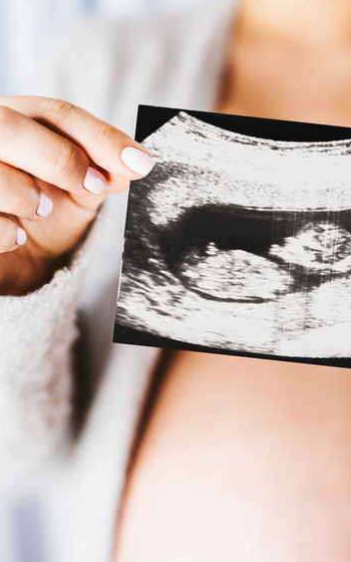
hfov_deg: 23.6
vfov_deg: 37.5
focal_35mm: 54
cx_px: 285
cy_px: 279
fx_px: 826
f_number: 2
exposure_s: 1/100
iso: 400
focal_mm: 35
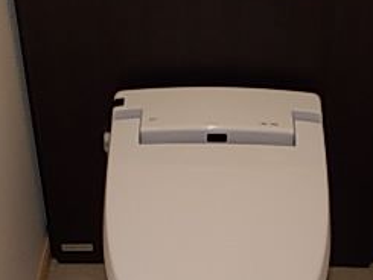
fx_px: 787
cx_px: 201
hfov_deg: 26.7
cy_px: 79
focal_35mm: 73
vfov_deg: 20.1
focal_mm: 4
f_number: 2.7
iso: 200
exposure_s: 1/25
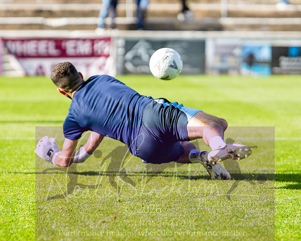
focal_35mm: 264
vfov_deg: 5.9
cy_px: 152
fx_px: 2351
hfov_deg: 7.3
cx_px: 140
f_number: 1.6
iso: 100
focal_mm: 85
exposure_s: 1/3200
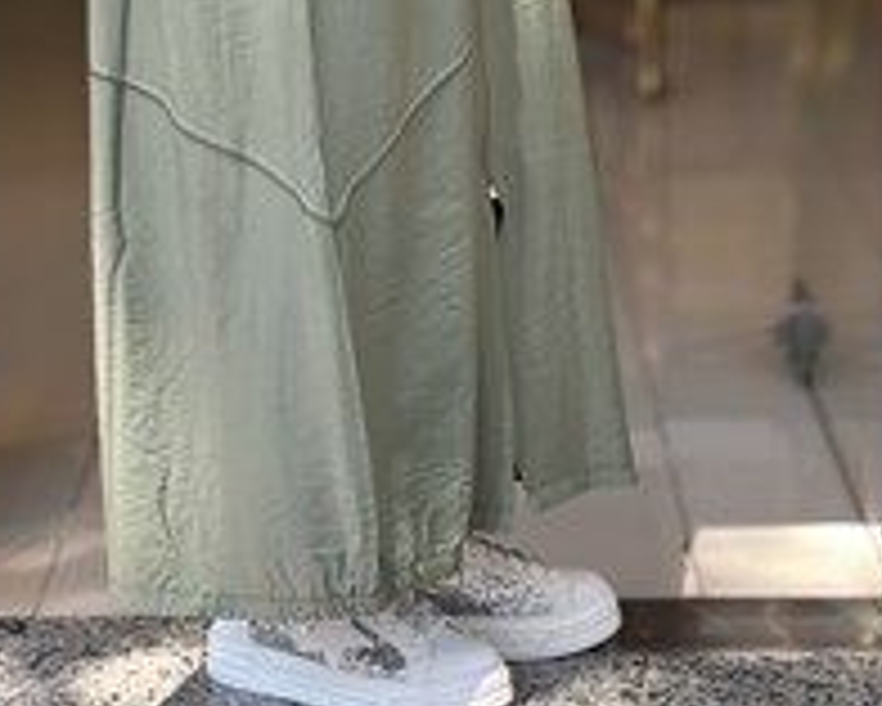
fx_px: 3238
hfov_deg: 15.5
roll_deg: -0.4
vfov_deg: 11.9
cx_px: 310
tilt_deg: -2.8
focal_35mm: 124
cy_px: -351
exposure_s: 1/506
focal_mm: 6.86
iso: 80
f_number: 1.78
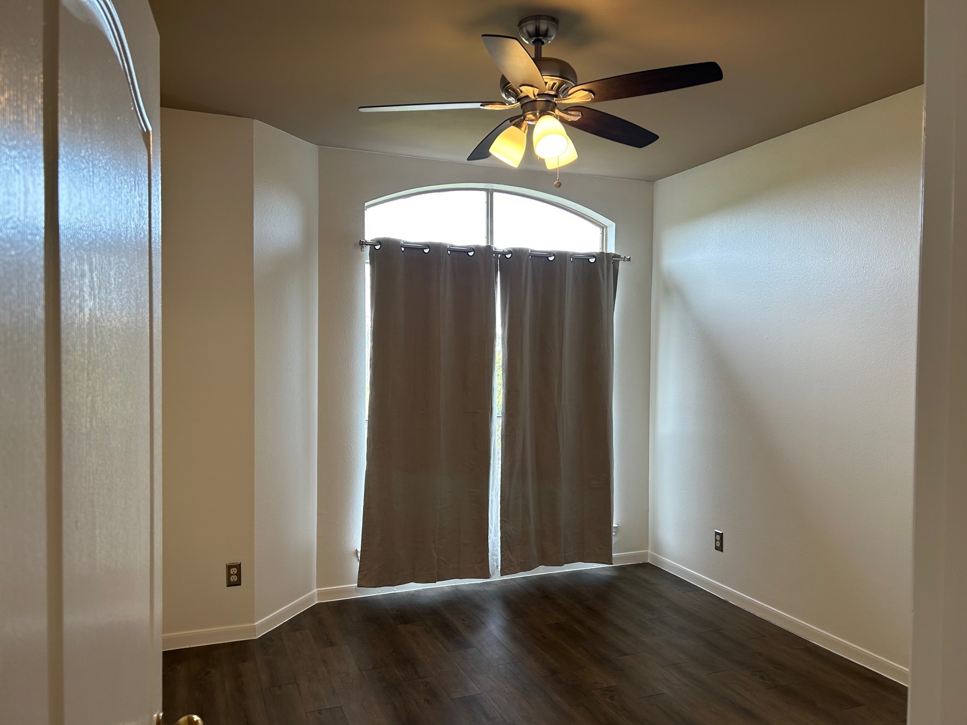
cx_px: 484
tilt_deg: -1.2
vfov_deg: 53.1
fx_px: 726
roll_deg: -0.2
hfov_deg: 67.3
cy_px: 362
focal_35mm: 26
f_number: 1.5
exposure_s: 1/139
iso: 64
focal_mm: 5.7
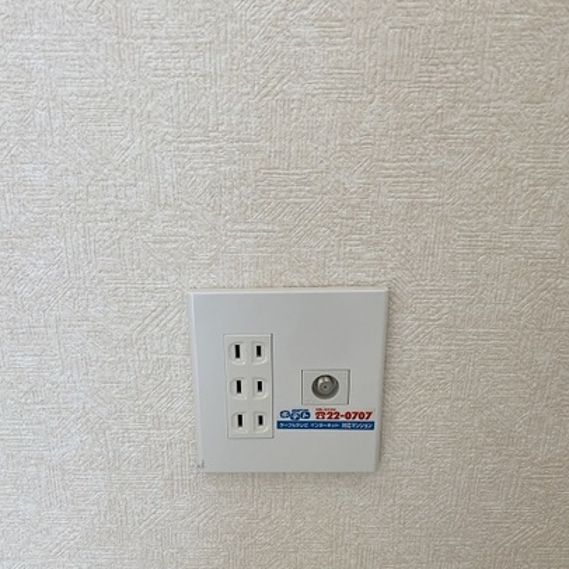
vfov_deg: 47.8
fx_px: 632
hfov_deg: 48.4
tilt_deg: -23.8
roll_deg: +1.0
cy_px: 371
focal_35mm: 34
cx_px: 272
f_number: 1.8
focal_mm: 4.25
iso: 100
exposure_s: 1/121
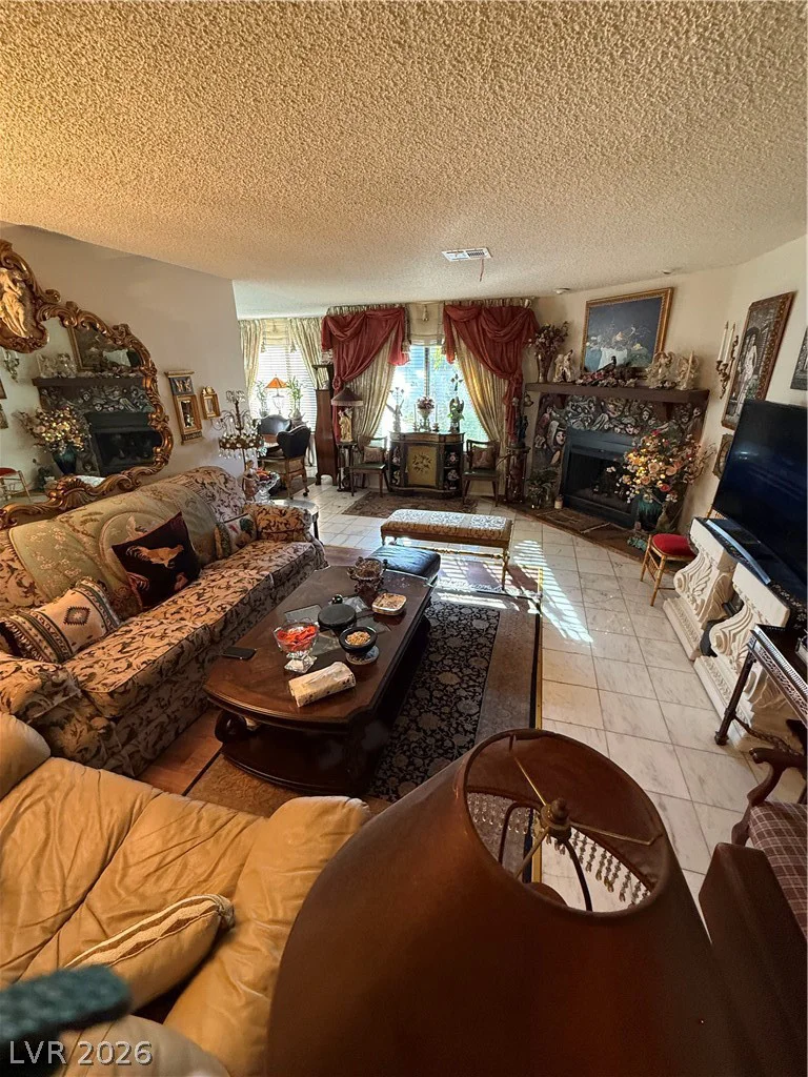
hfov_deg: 85.7
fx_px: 436
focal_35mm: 14
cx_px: 404
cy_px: 538
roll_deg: +0.8
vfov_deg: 102.1
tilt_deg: -21.8
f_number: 2.2
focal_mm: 2.22
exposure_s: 1/60
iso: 320
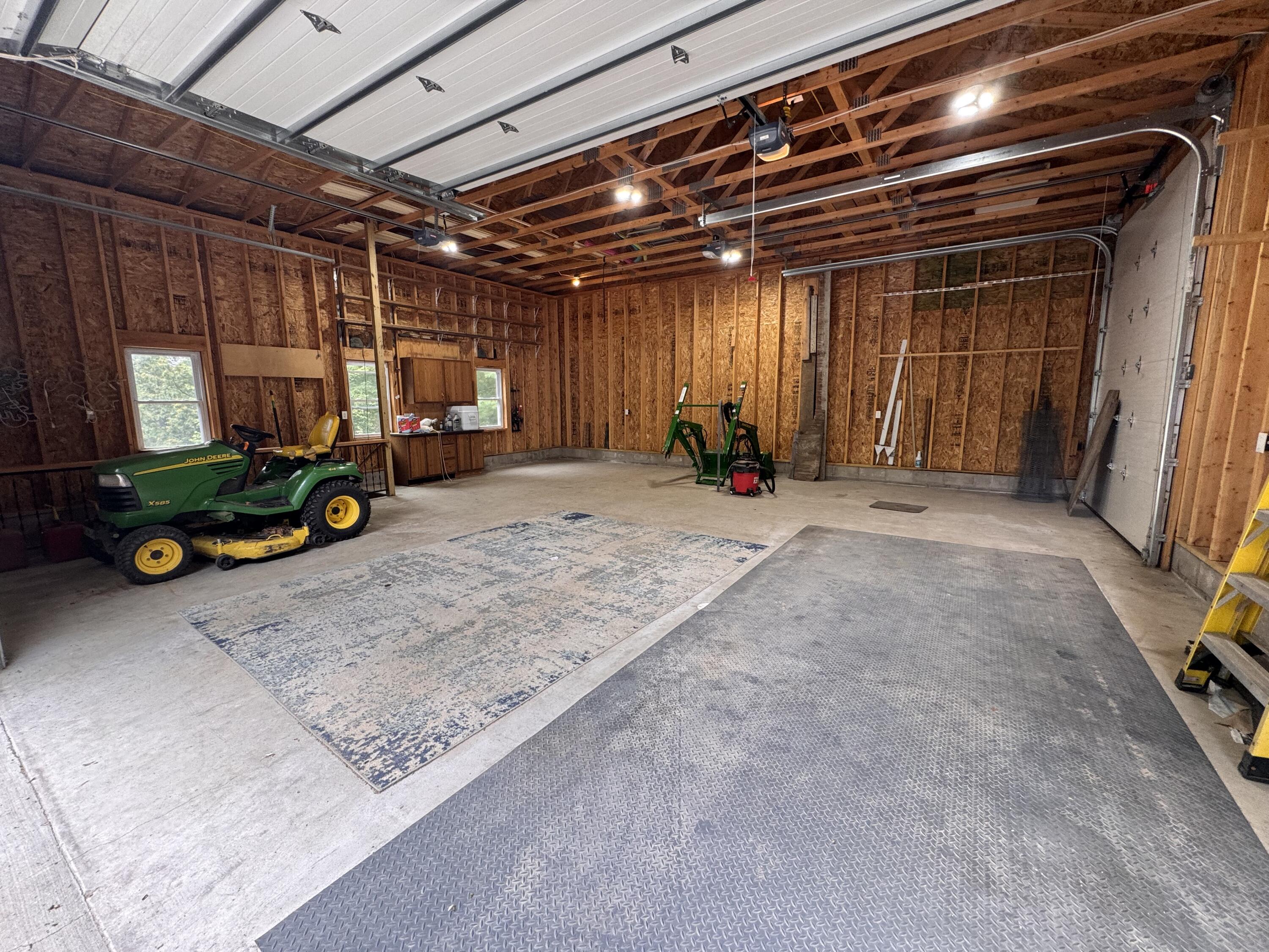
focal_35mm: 14
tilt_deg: -9.0
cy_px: 476
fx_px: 513
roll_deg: -0.4
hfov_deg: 102.1
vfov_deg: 85.7
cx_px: 634
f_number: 2.2
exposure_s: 1/99
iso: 80
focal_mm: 2.22
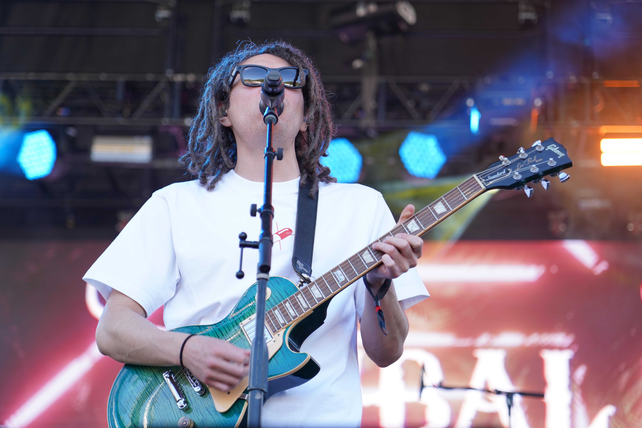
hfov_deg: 19.5
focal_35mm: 105
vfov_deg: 13.0
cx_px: 321
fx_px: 1872
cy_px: 214
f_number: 4
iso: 200
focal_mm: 105
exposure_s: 1/125
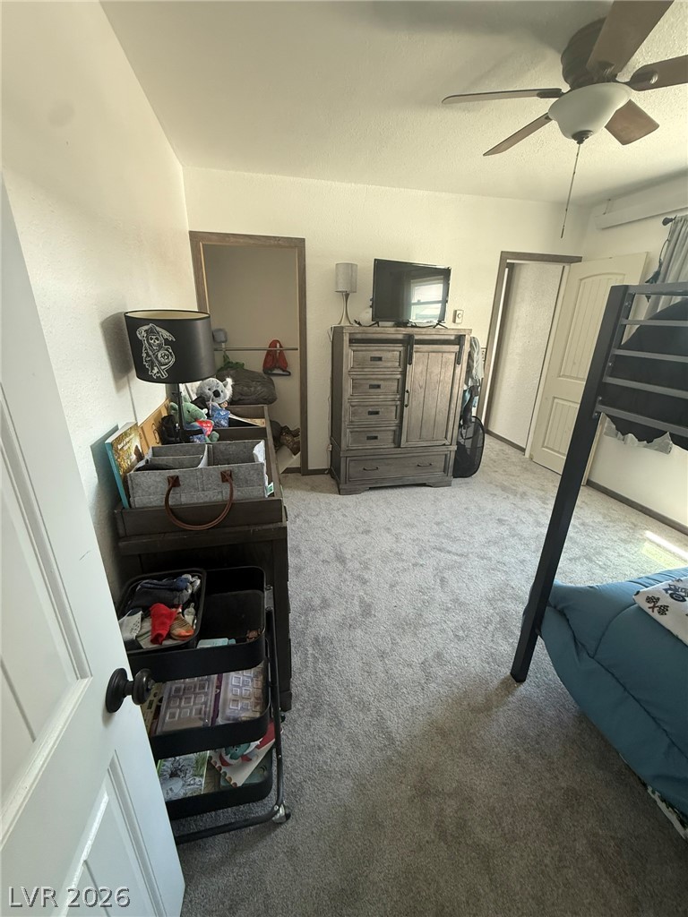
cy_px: 458
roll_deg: -1.7
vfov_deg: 102.1
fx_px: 371
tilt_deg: -21.0
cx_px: 344
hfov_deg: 85.7
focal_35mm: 14
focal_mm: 2.22
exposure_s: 1/64
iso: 320
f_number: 2.2
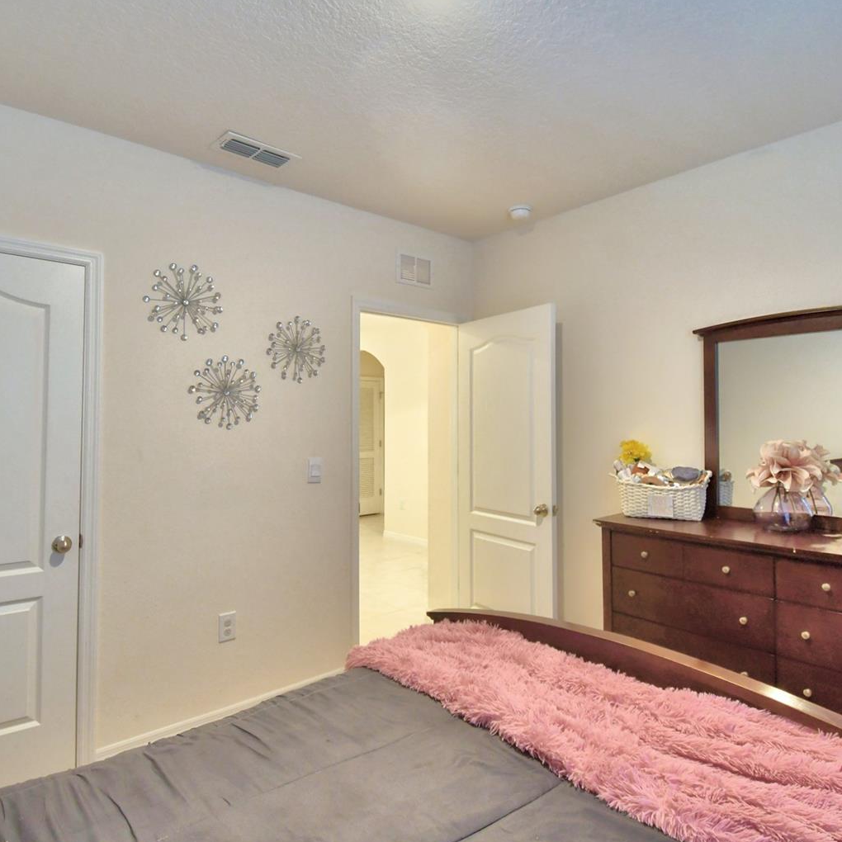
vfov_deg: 74.8
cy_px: 409
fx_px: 550
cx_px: 434
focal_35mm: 20
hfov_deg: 74.8
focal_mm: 10
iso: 560
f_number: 4.5
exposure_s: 1/30
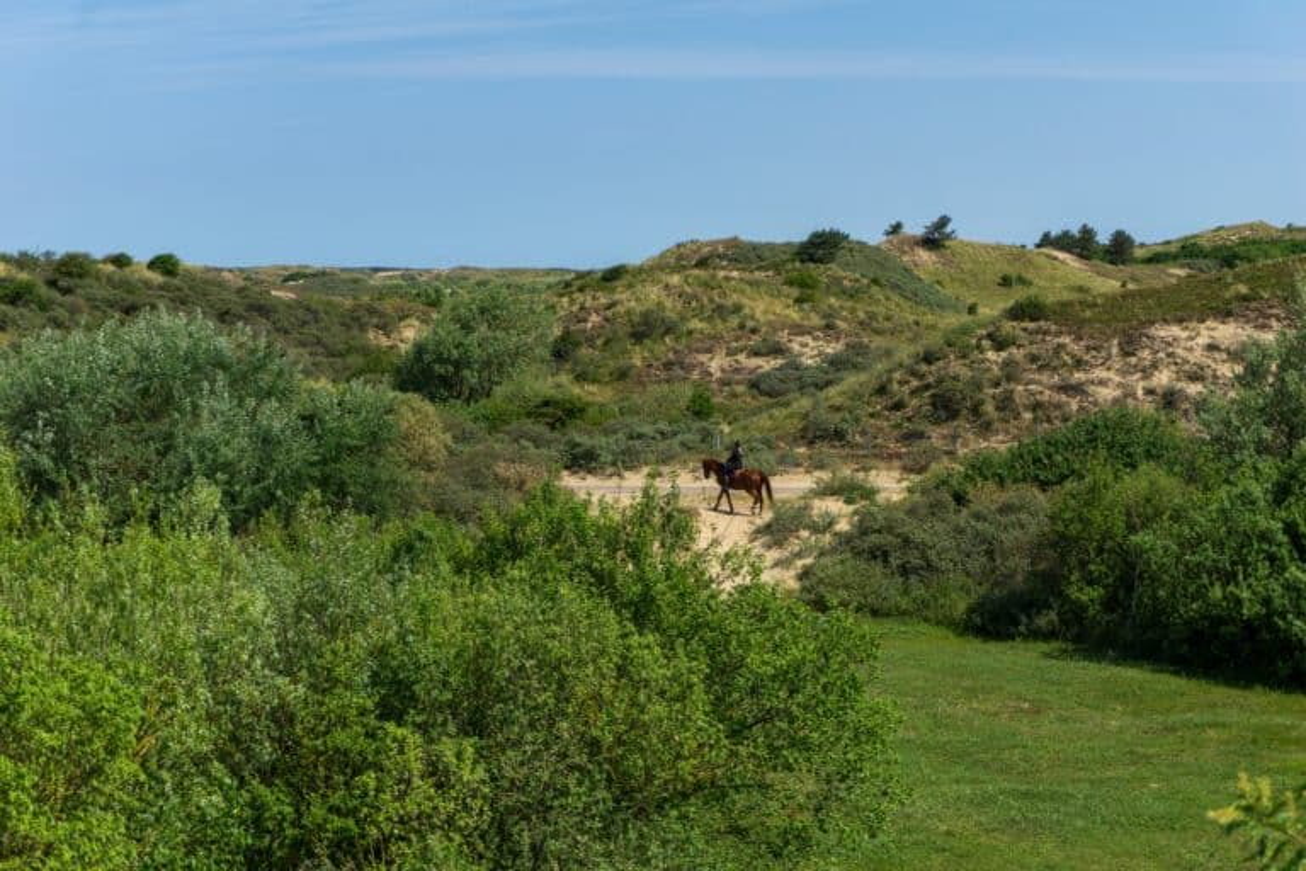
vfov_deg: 18.2
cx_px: 653
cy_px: 436
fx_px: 2721
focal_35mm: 75
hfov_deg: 27.0
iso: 100
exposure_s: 1/800
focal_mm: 50
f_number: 5.6
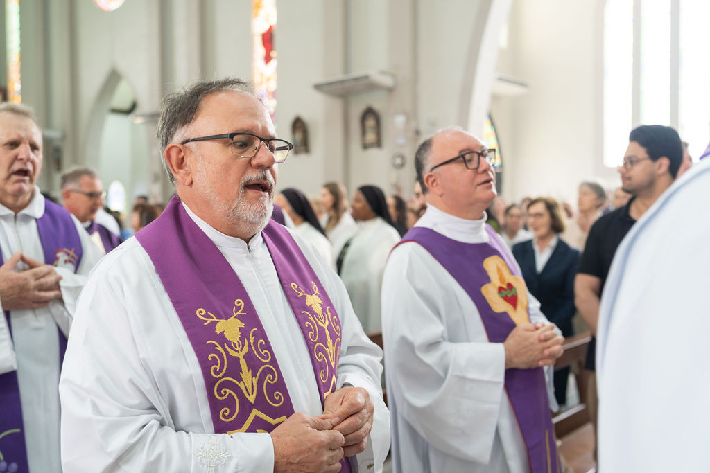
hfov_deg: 53.7
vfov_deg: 37.3
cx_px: 355
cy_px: 236
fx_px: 701
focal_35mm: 36
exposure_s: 1/160
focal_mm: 35
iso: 800
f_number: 2.8
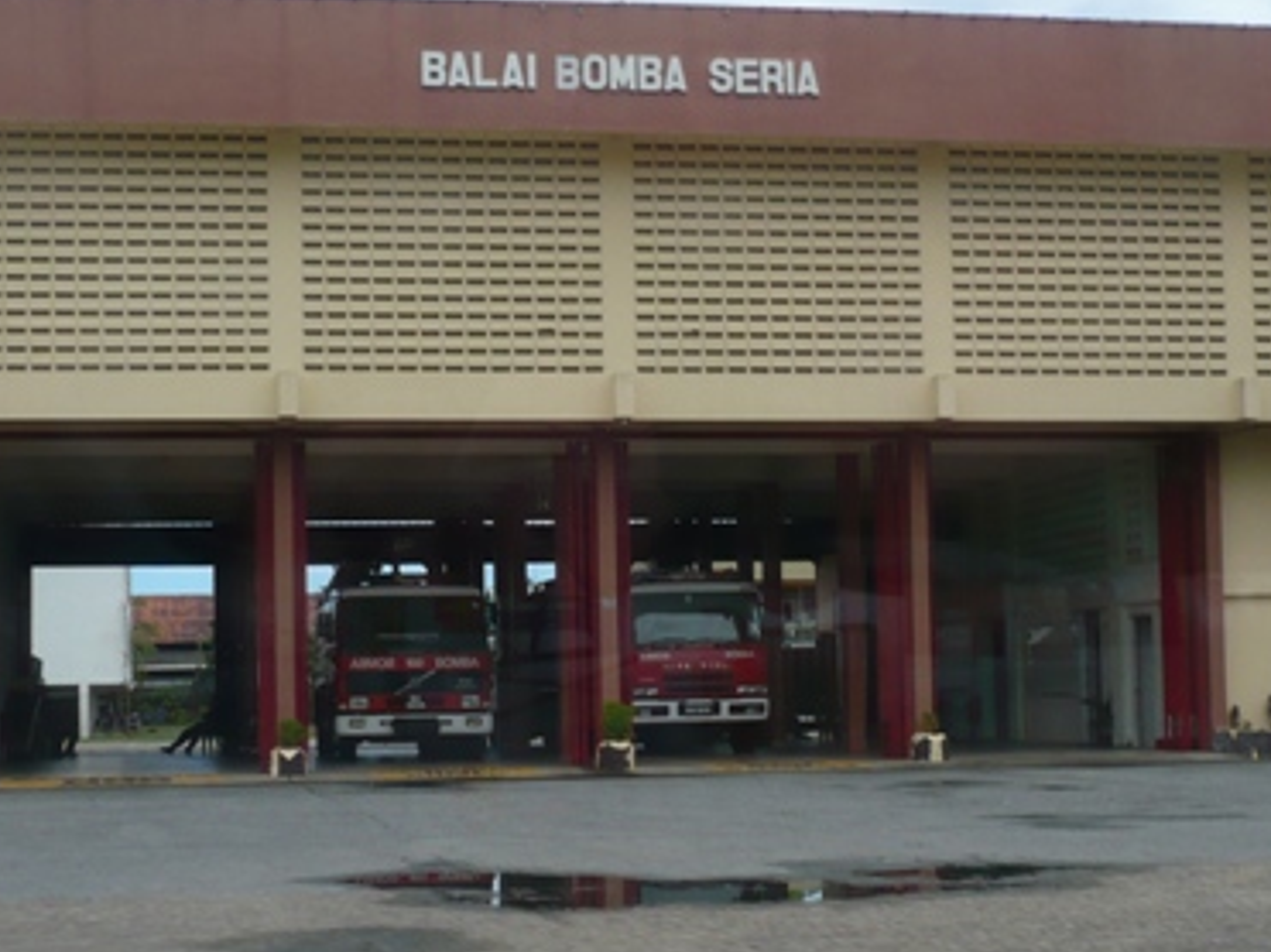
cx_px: 548
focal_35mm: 69
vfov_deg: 21.3
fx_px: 2533
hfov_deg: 28.1
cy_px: 555
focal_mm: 6.6
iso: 100
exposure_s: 1/250
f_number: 9
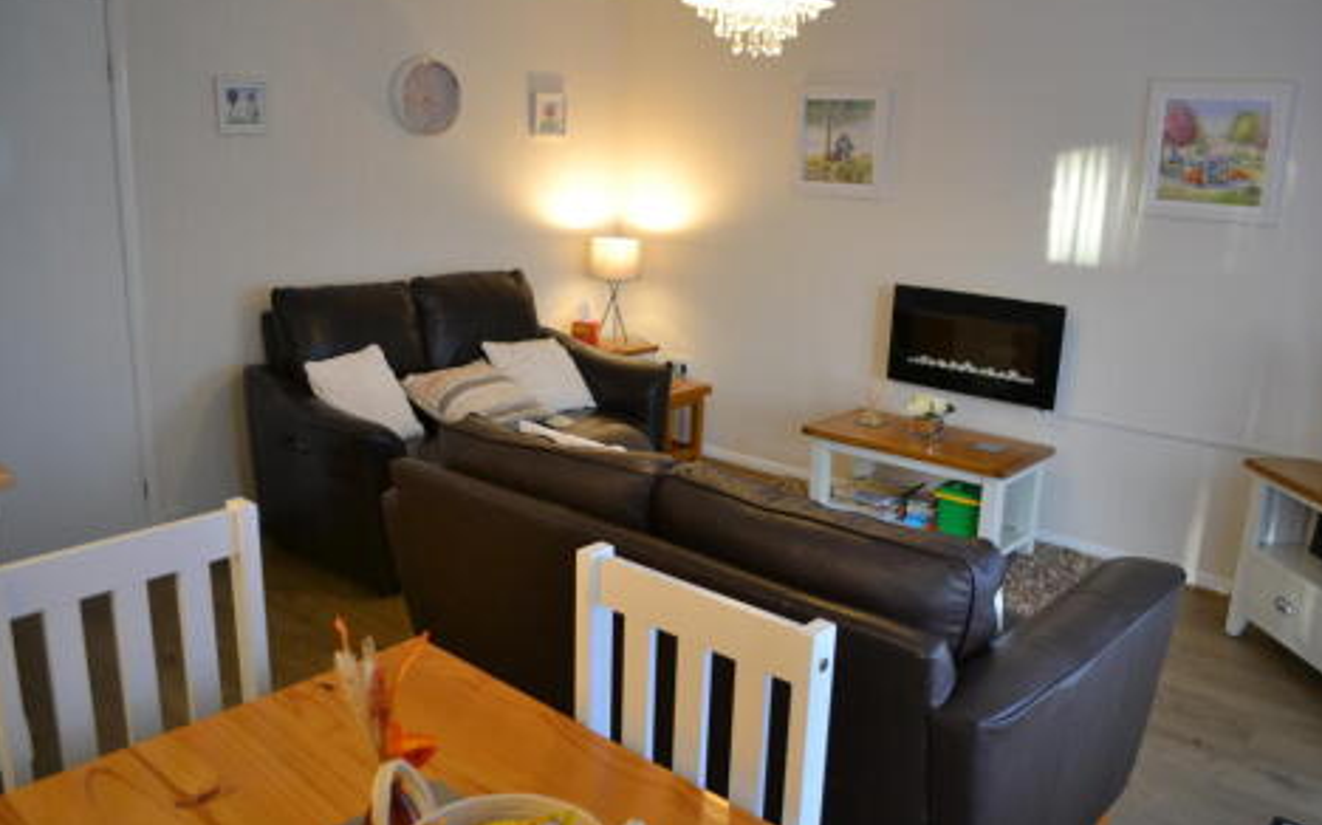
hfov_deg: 66.5
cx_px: 667
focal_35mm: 28
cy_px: 383
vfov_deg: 44.5
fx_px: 1008
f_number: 3.5
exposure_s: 1/60
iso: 640
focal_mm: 18
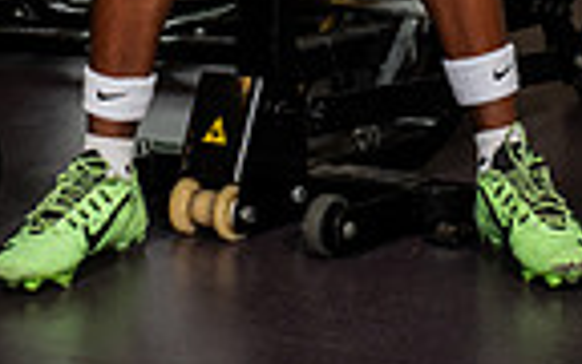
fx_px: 2125
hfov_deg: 15.6
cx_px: 275
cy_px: -514
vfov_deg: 8.8
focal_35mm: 134
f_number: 5.6
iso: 500
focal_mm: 42
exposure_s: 1/250
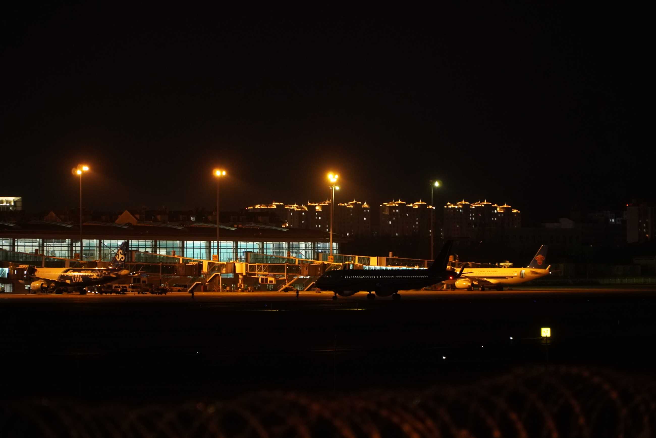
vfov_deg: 8.8
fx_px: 2842
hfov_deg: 13.2
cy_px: 219
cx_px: 328
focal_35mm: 156
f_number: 4
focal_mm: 104
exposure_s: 1/100
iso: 6400
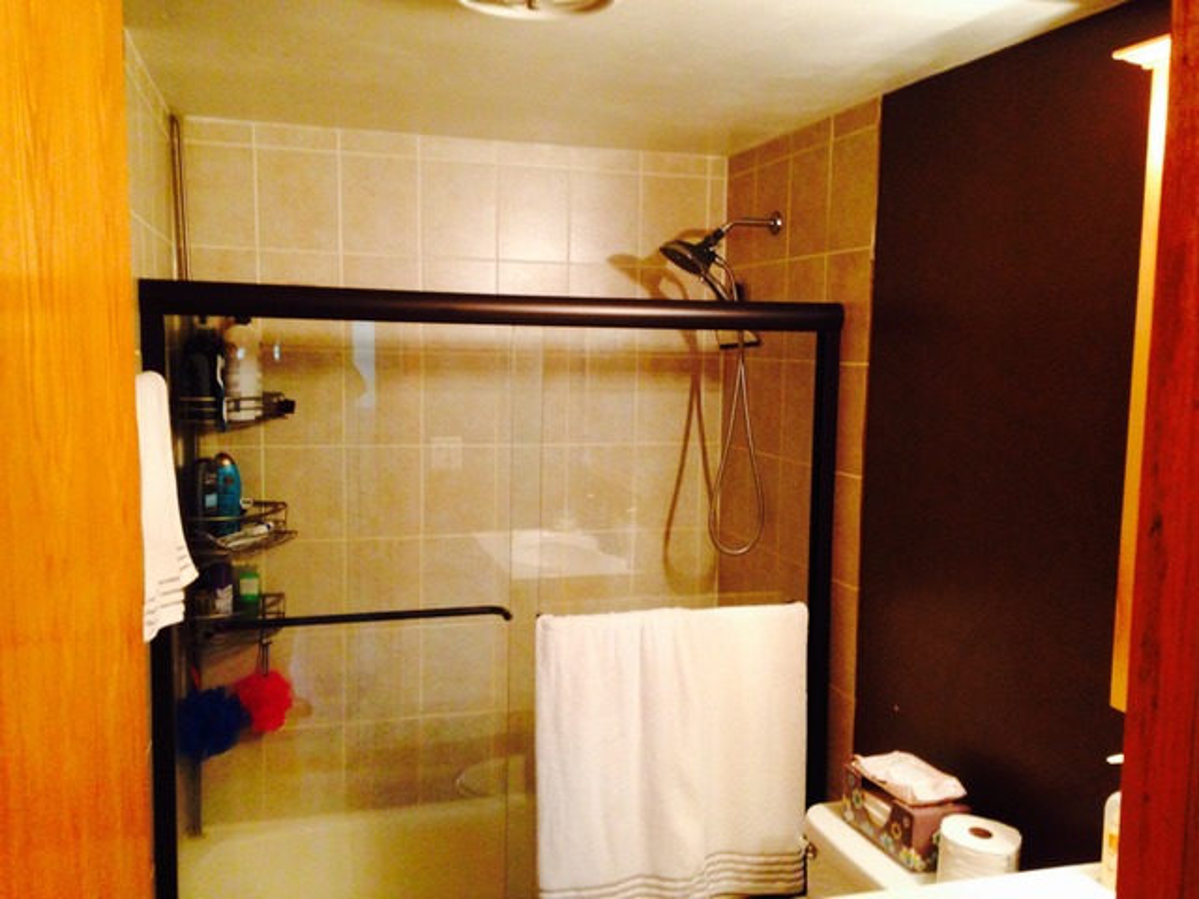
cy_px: 450
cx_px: 600
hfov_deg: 55.4
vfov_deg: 42.9
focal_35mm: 33
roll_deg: -2.0
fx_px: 1143
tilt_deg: -6.0
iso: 250
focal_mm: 4.12
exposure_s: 1/20
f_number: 2.4
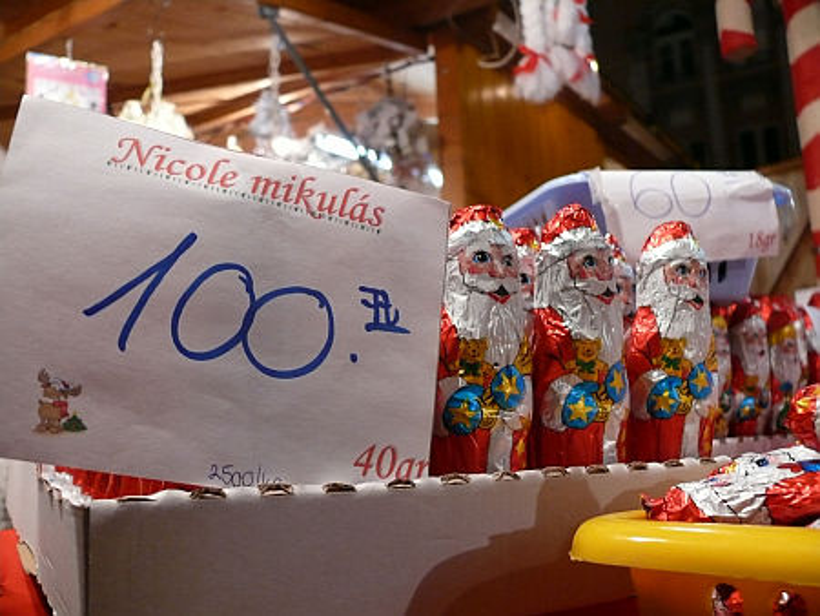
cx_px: 410
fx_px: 830
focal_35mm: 35
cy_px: 308
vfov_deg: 40.7
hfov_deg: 52.6
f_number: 2.8
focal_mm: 7.4
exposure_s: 1/40
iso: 400
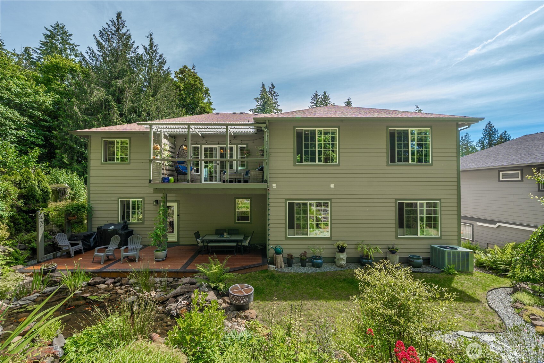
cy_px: 182
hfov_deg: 112.6
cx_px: 272
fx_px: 181
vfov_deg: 90.0
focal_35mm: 12
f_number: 7.1
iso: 100
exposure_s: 1/100
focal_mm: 12
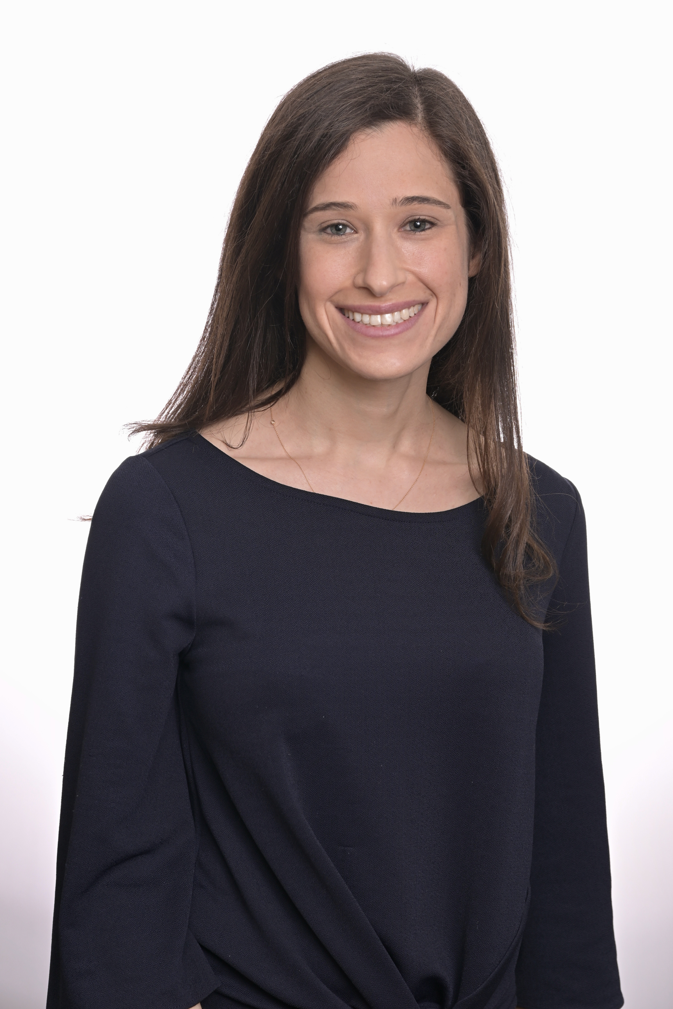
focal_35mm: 95
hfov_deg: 14.4
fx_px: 2664
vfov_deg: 21.5
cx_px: 336
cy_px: 504
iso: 125
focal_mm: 95
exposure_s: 1/125
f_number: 7.1
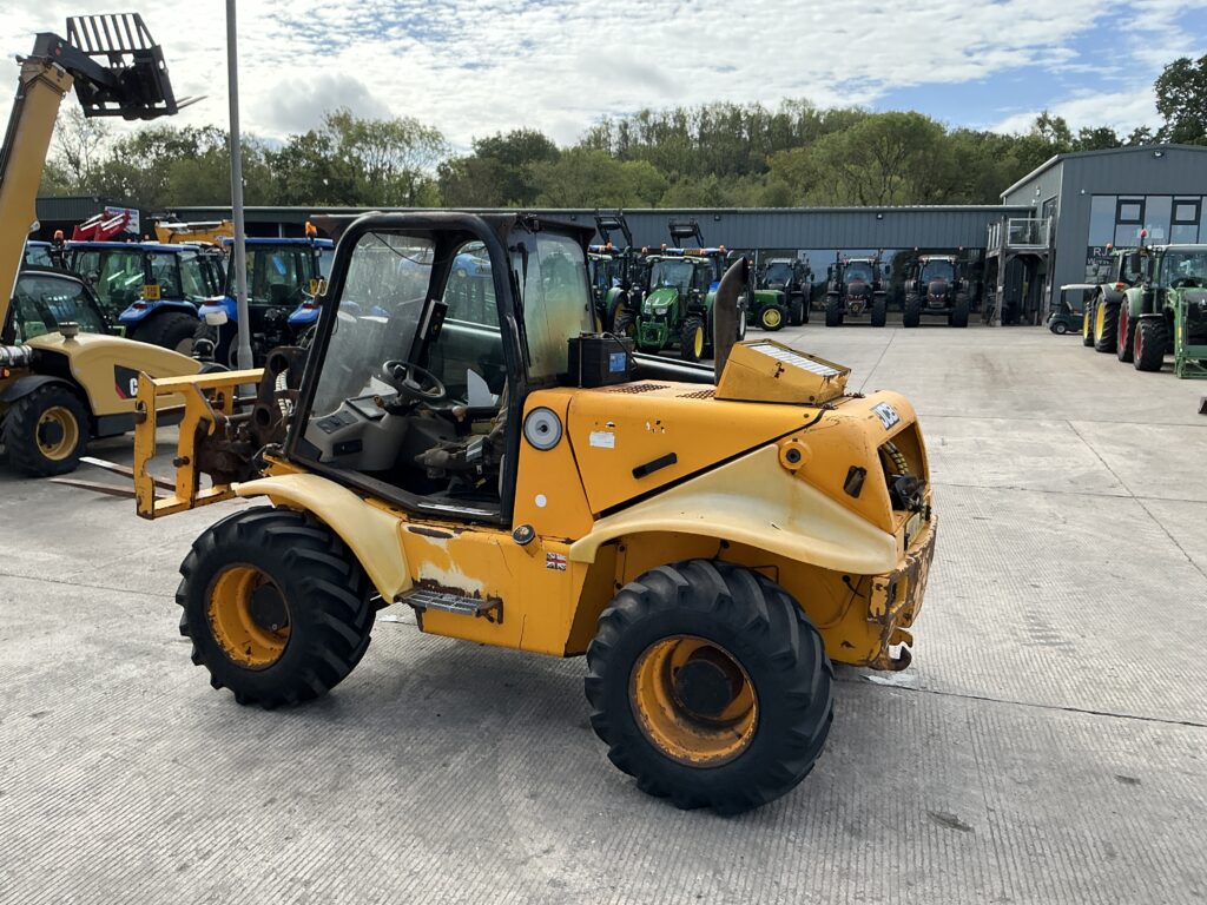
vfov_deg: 49.7
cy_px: 452
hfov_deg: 63.4
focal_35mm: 28
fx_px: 976
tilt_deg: -7.0
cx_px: 604
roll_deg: -2.0
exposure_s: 1/944
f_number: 1.8
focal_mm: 3
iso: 25
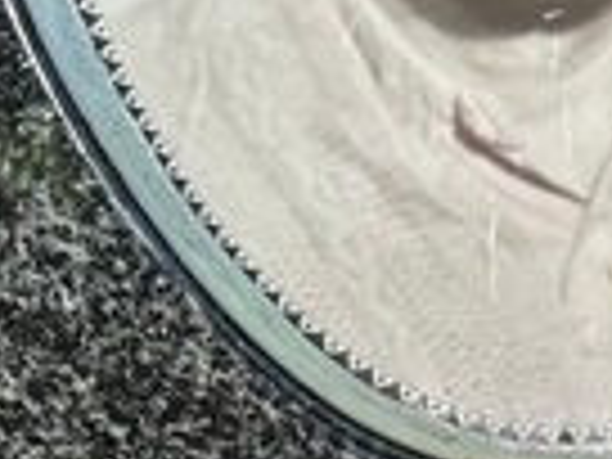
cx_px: 680
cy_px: 904
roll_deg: +10.3
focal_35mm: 153
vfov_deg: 9.1
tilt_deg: -37.8
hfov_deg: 12.7
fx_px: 2705
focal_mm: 5.7
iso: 50
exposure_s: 1/1395
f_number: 1.5
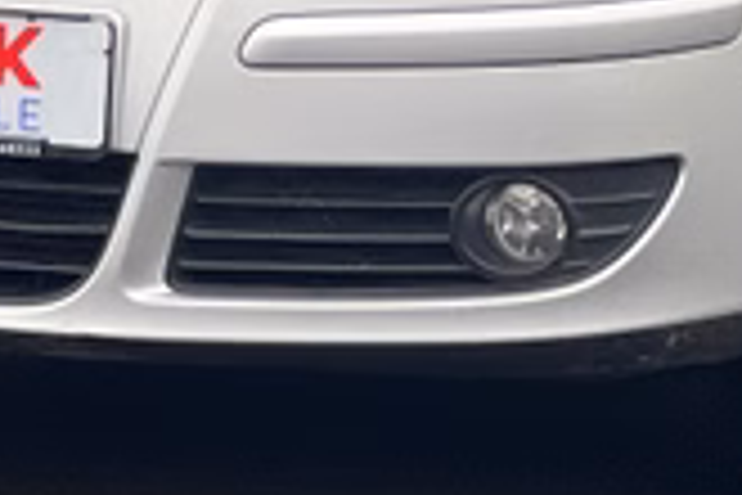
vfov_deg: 4.4
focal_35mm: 310
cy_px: -194
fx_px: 6389
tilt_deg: -6.7
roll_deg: +1.0
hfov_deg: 6.6
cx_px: 450
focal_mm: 9
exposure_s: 1/121
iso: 64
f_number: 2.8
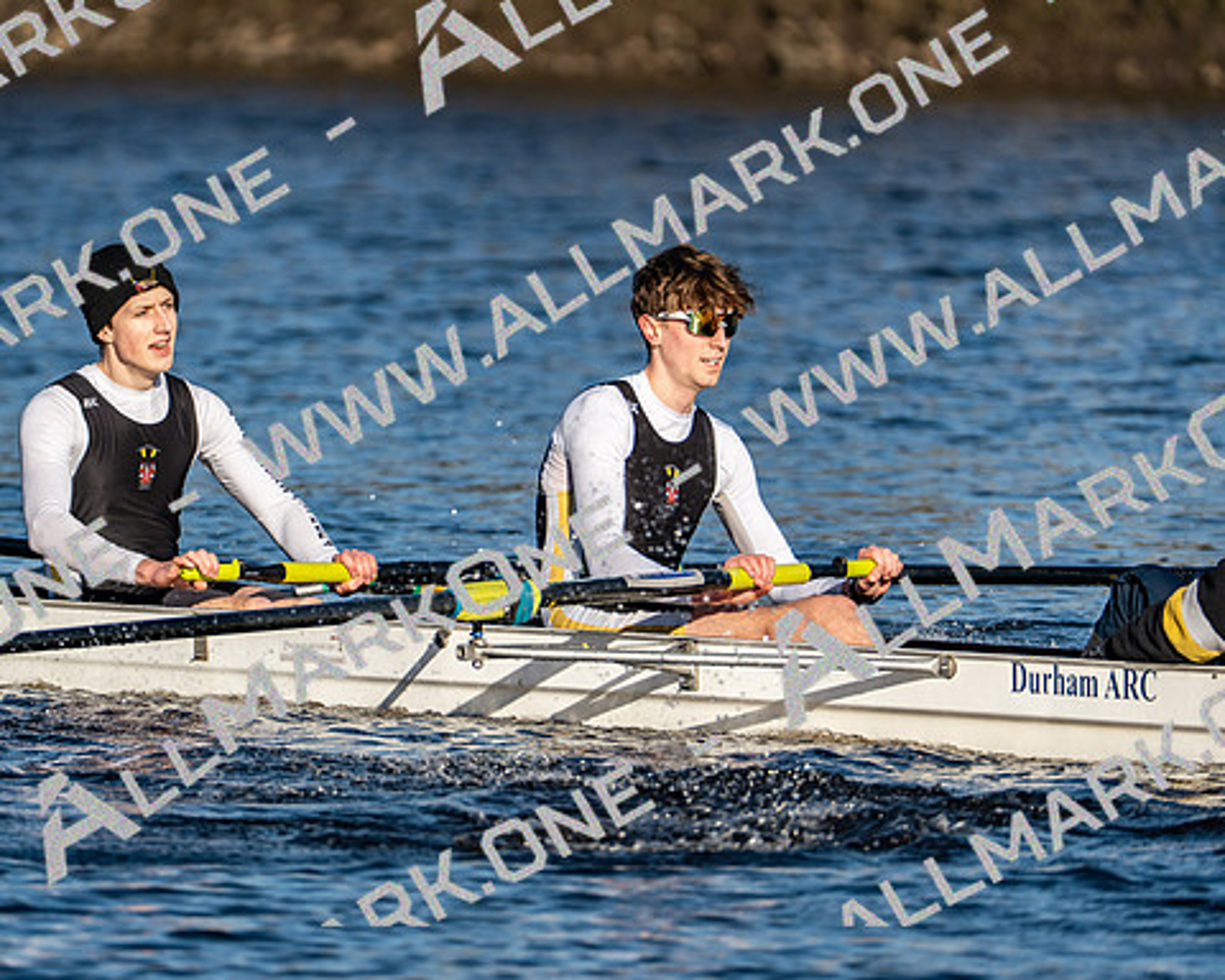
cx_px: 556
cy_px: 489
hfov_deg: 4.1
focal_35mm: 471
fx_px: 17076
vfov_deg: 3.3
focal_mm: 415
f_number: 6.3
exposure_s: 1/2000
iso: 250
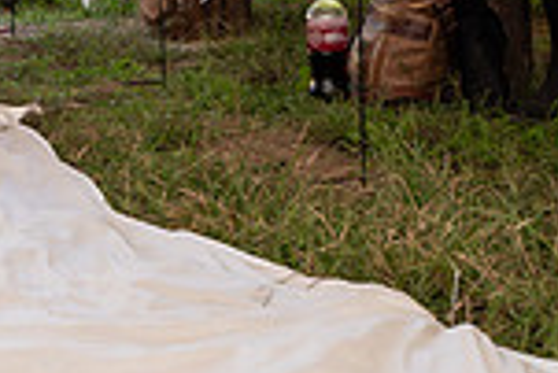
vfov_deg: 8.3
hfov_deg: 12.4
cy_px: -225
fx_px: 2498
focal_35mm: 161
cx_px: -152
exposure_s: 1/200
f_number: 3.5
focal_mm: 42
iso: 320
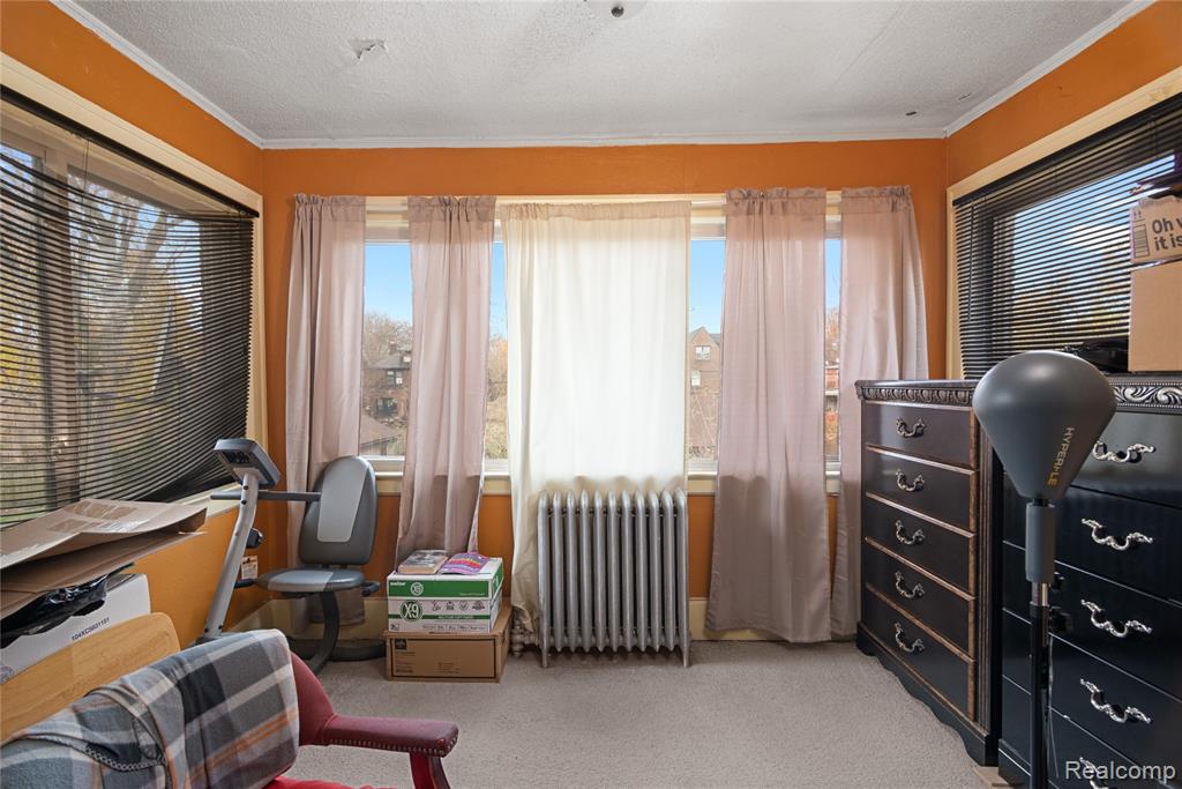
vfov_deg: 43.6
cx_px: 591
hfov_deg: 61.9
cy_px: 394
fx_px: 985
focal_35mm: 30
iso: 320
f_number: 9
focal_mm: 30
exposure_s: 1/3
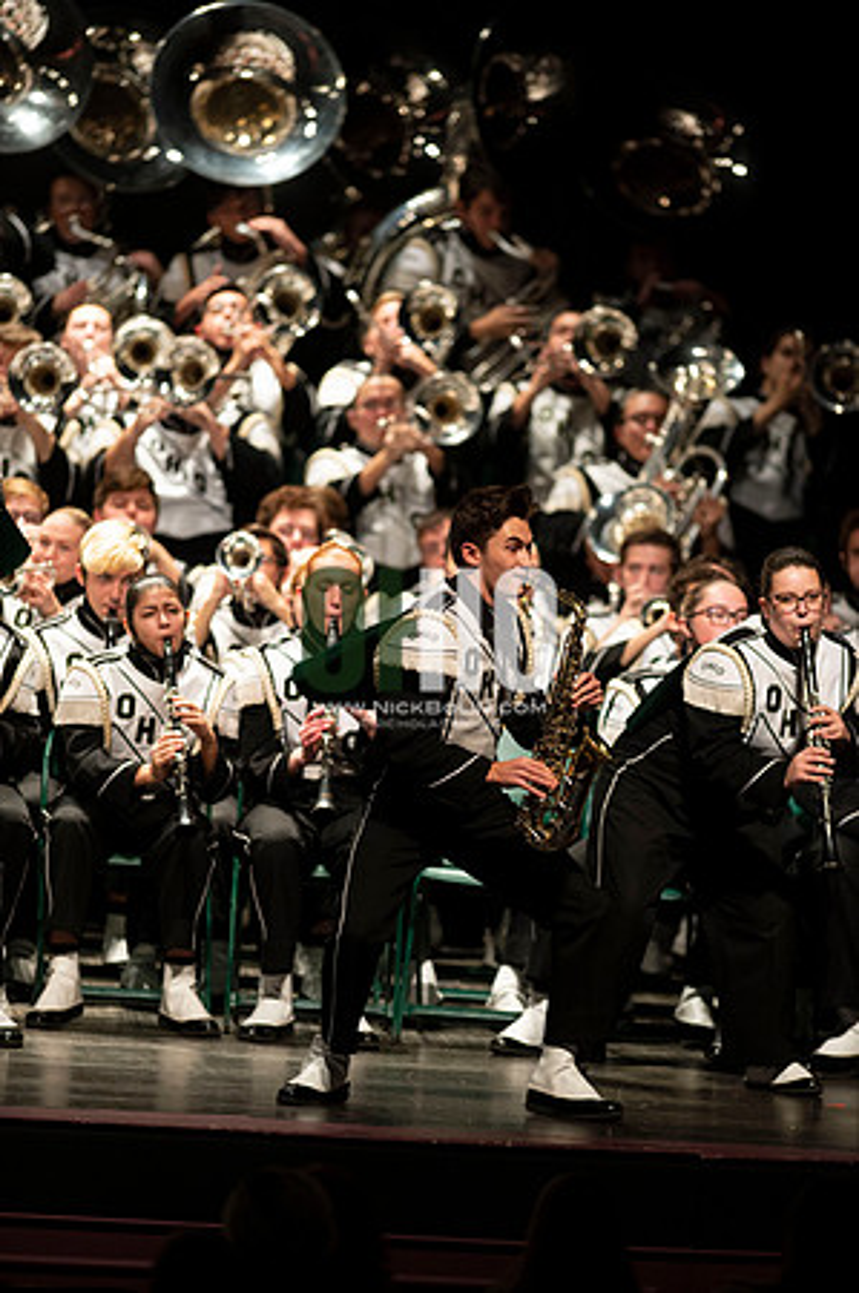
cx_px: 430
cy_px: 646
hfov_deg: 4.6
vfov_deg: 6.9
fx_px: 10762
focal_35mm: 300
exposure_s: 1/500
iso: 3200
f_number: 2.8
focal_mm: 300
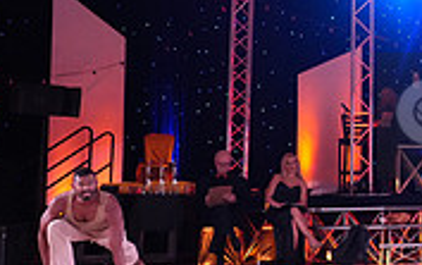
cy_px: 116
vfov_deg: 16.3
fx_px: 921
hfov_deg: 21.5
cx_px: 637
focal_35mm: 80
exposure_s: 1/400
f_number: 5
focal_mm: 24
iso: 5000
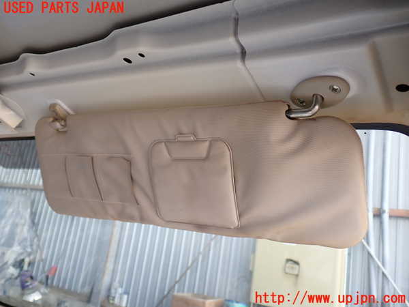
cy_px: 154
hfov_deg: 56.8
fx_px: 378
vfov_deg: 44.2
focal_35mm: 32
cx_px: 204
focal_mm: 5.79
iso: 100
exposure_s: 1/80
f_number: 2.4
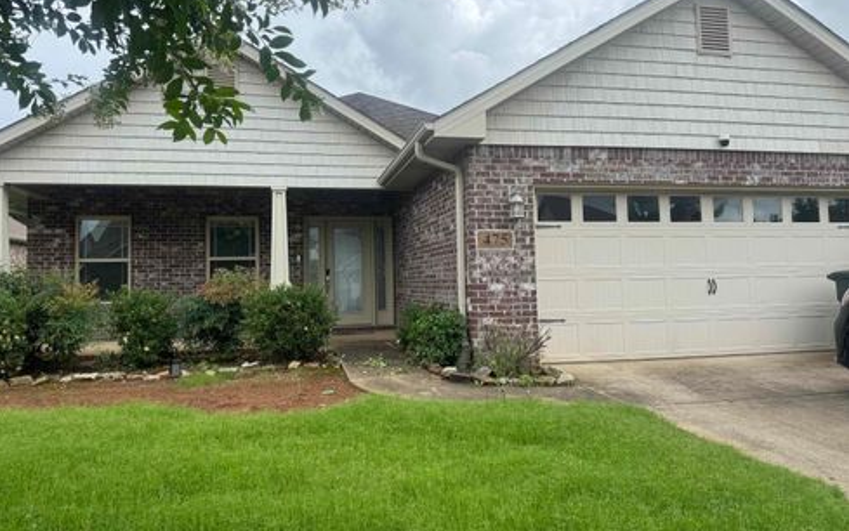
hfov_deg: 70.4
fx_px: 602
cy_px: 247
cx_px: 417
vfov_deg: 47.6
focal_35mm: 26
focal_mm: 6.76
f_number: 1.78
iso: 80
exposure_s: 1/1425
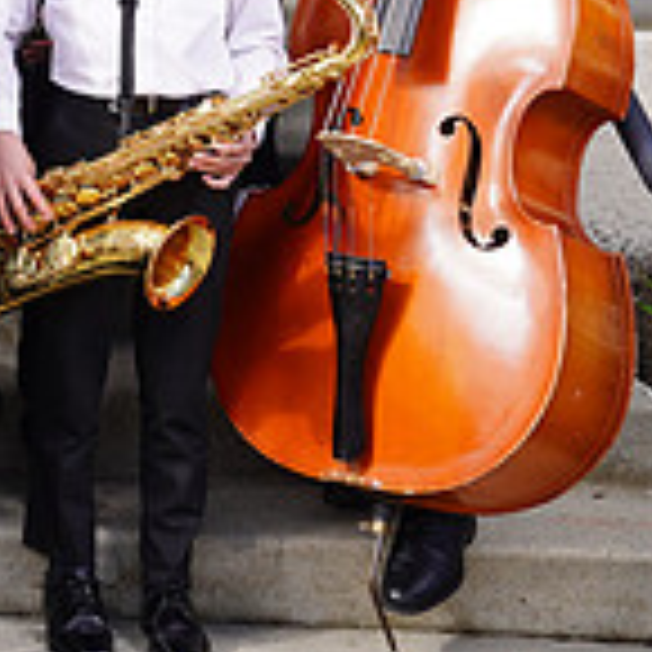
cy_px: -209
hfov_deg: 11.2
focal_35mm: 146
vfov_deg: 11.6
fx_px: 3111
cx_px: -504
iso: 100
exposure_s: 1/200
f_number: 6.3
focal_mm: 43
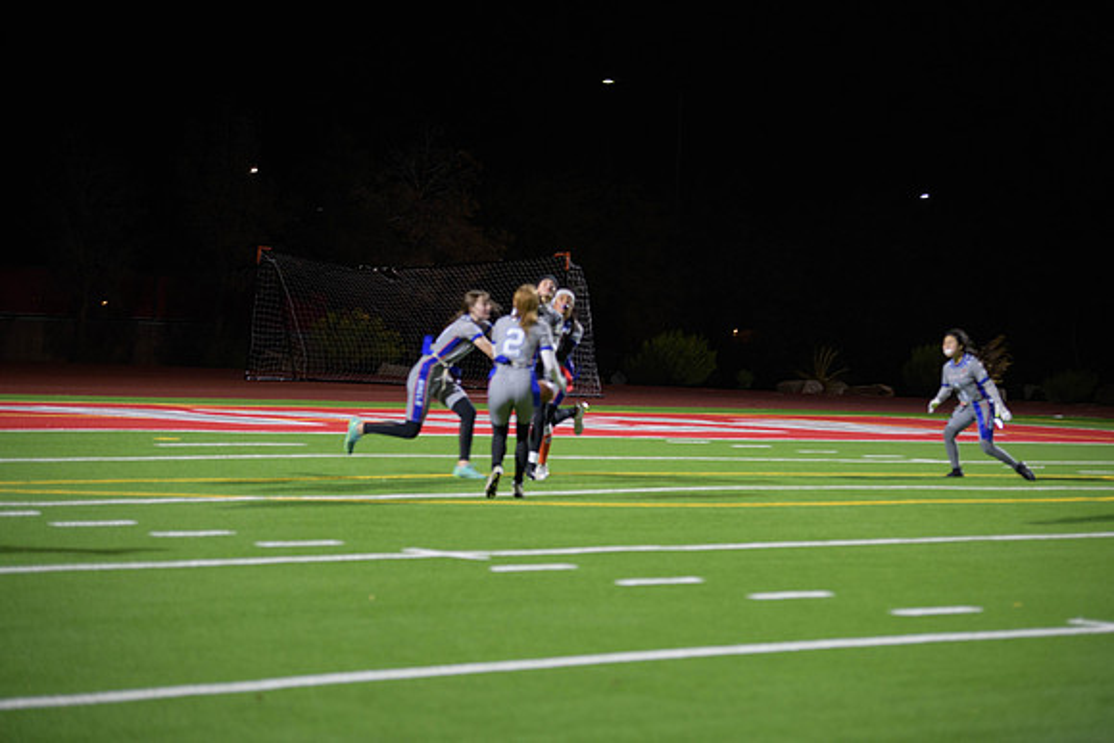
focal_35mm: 120
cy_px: 372
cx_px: 557
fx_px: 3714
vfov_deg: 11.4
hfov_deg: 17.1
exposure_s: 1/200
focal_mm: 120
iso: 1100
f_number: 2.8
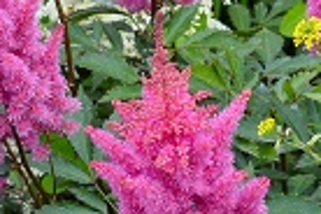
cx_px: -9
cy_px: 76
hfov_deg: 5.7
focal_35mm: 362
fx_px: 3228
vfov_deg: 3.8
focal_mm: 50
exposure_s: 1/1000
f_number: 5.6
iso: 400
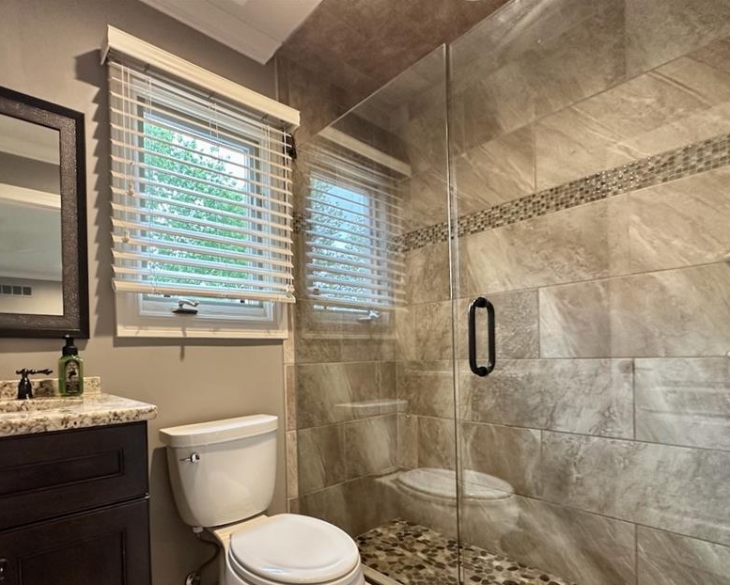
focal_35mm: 18
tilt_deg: -0.2
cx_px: 276
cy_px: 359
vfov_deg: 72.8
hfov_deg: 84.8
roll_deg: +2.4
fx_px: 389
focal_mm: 2.22
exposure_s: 1/60
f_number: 2.2
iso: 320
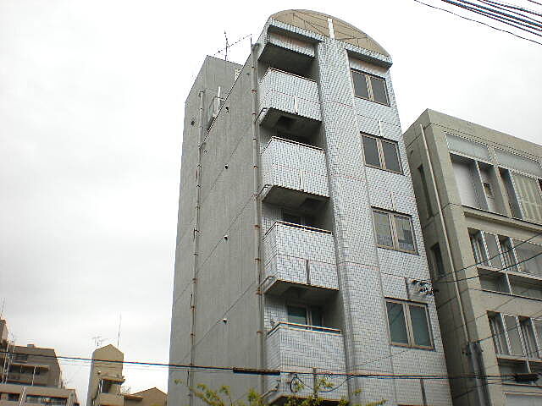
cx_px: 271
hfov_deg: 49.0
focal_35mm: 38
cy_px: 203
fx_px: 595
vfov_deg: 37.7
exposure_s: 1/560
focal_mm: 6.3
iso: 89
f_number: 4.6
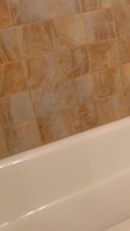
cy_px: 70
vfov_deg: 36.7
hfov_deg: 20.1
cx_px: 154
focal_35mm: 56
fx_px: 344
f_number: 3.5
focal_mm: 10
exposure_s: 1/60
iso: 2800
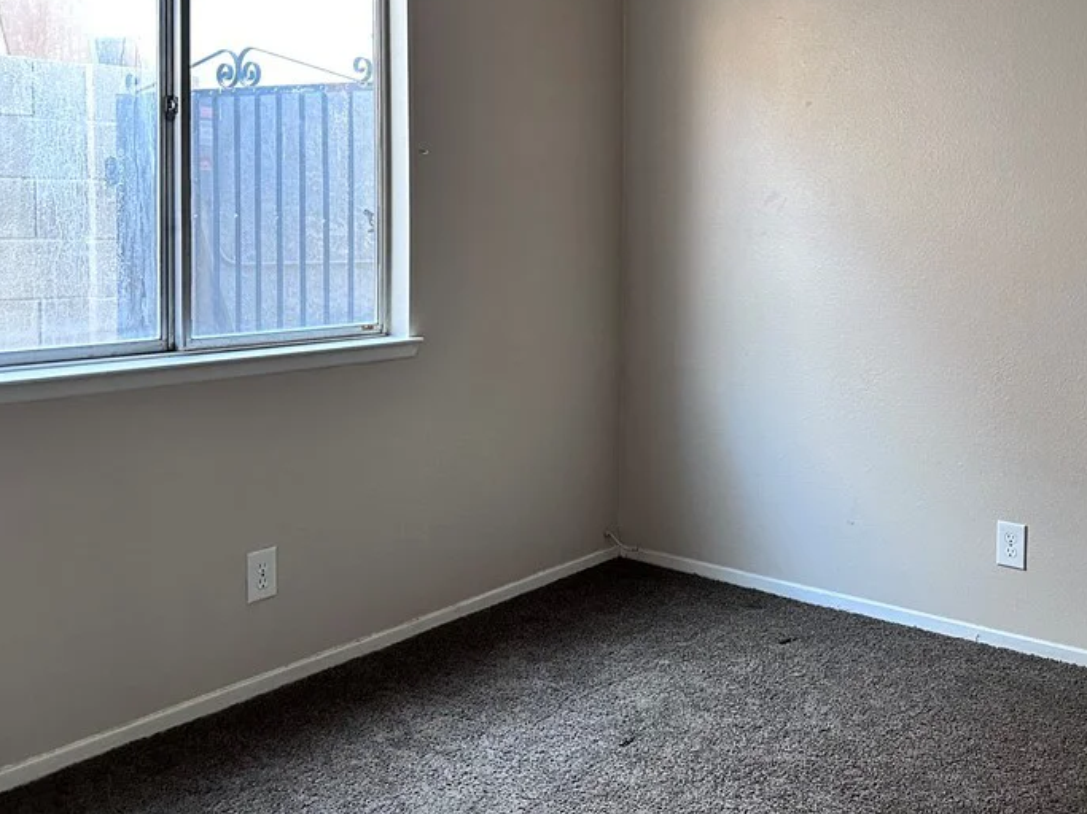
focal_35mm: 36
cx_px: 711
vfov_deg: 39.2
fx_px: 1130
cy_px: 281
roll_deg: -1.7
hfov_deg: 50.6
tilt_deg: -3.2
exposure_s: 1/60
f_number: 1.78
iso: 400
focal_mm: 6.86
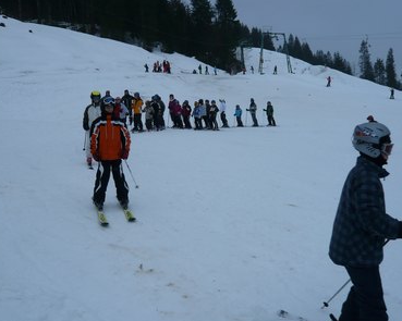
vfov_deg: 41.1
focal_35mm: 36
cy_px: 161
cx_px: 203
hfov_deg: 50.3
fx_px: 428
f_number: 3.1
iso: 100
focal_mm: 5.5
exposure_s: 1/320
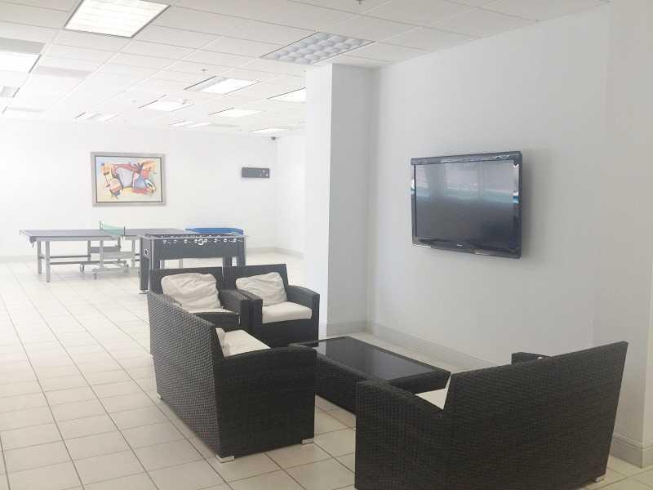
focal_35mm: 35
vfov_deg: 40.7
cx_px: 326
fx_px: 660
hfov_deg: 52.6
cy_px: 245
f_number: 2.4
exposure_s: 1/60
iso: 50
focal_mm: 4.28
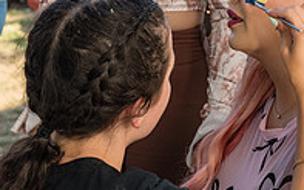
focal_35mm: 128
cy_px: 41
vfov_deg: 10.2
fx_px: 1060
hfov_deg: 16.3
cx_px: 172
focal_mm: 38
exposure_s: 1/800
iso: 500
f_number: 4
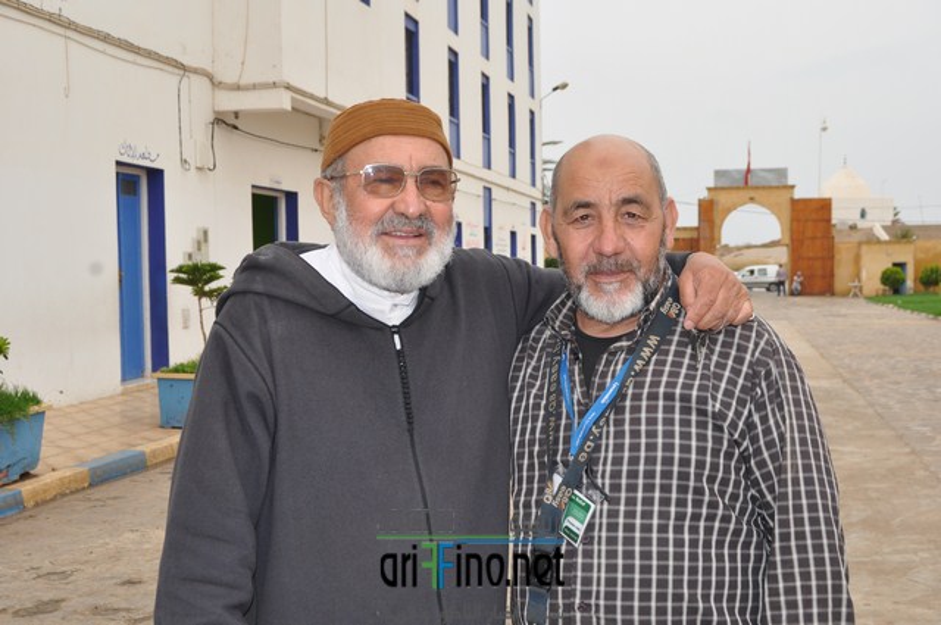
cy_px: 312
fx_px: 1253
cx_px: 470
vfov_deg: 28.0
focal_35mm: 48
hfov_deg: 41.2
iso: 200
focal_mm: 32
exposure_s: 1/200
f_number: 8
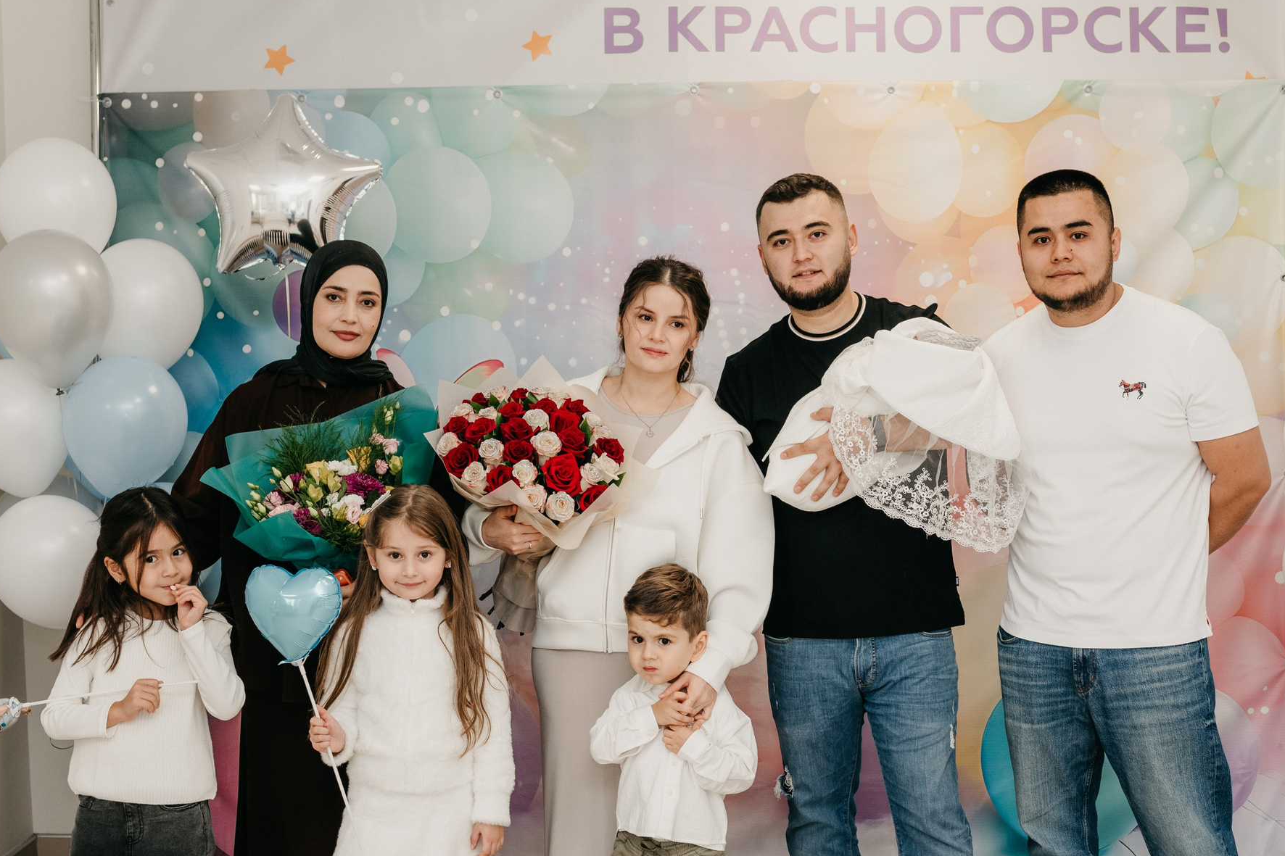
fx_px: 1820
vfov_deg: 26.4
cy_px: 529
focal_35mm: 51
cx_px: 677
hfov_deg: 38.9
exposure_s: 1/160
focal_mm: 35
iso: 400
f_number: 4
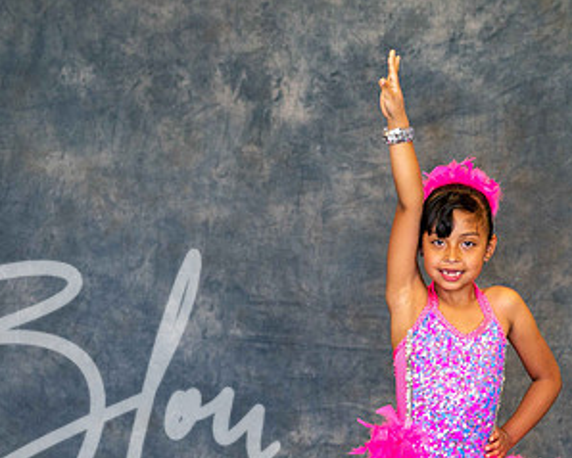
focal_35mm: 186
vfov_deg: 8.3
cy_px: 411
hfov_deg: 10.4
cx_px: 277
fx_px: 3152
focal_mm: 85
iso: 800
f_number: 2.5
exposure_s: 1/160
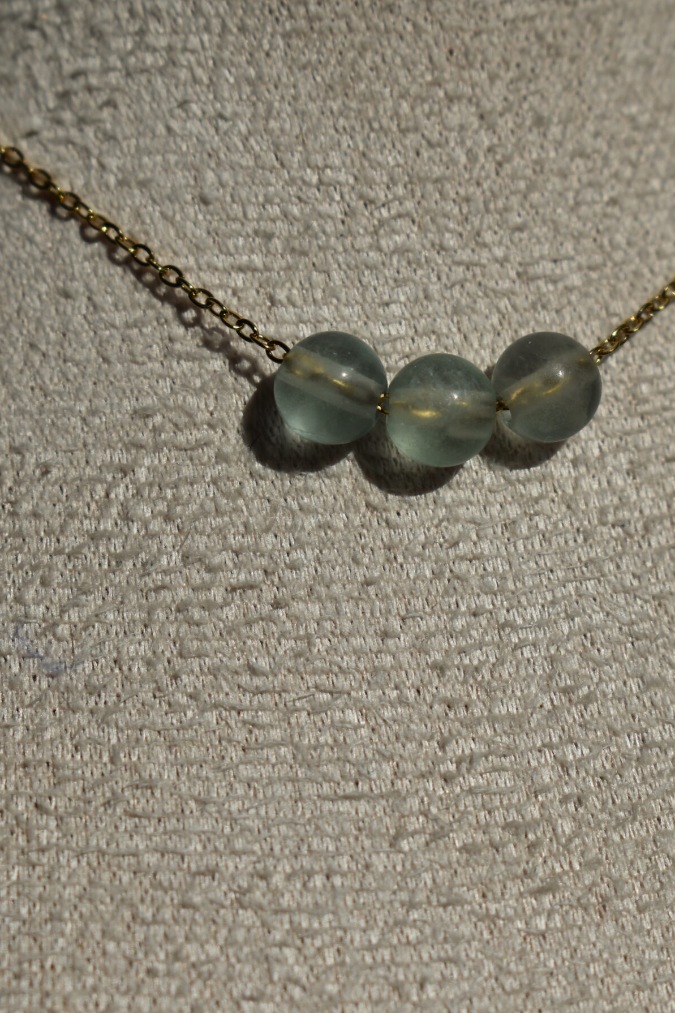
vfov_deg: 19.8
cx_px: 414
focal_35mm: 103
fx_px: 2897
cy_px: 399
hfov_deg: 13.3
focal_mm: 48
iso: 100
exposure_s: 1/1600
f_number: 8
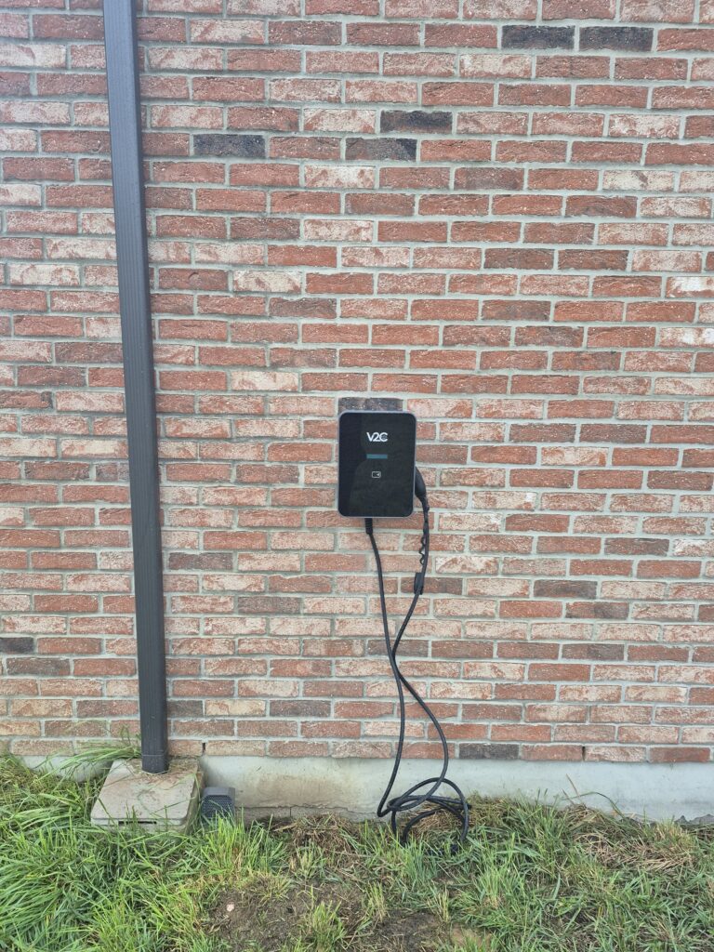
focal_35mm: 23
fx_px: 633
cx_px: 357
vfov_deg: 73.9
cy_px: 476
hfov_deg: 58.9
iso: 80
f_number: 1.8
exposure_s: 1/63
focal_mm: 5.4
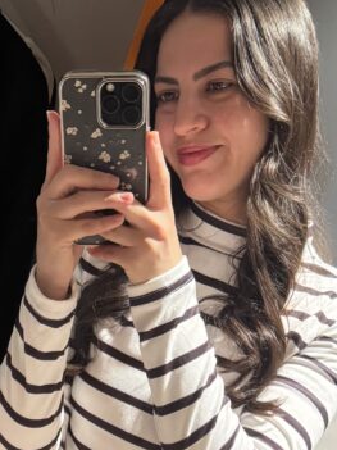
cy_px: 512
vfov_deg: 25.5
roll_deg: -21.4
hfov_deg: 20.8
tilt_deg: -22.2
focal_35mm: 70
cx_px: 72
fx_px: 909
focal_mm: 6.76
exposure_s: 1/60
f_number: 1.78
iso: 640
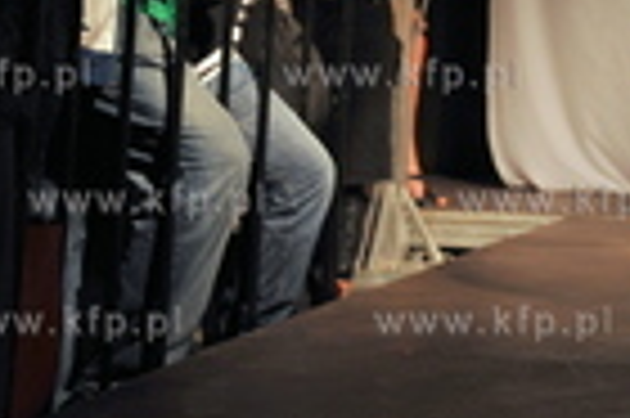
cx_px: 734
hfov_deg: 13.5
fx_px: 2604
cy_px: -108
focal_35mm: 149
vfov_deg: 9.1
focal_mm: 52
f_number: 2.8
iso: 1600
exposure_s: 1/1600
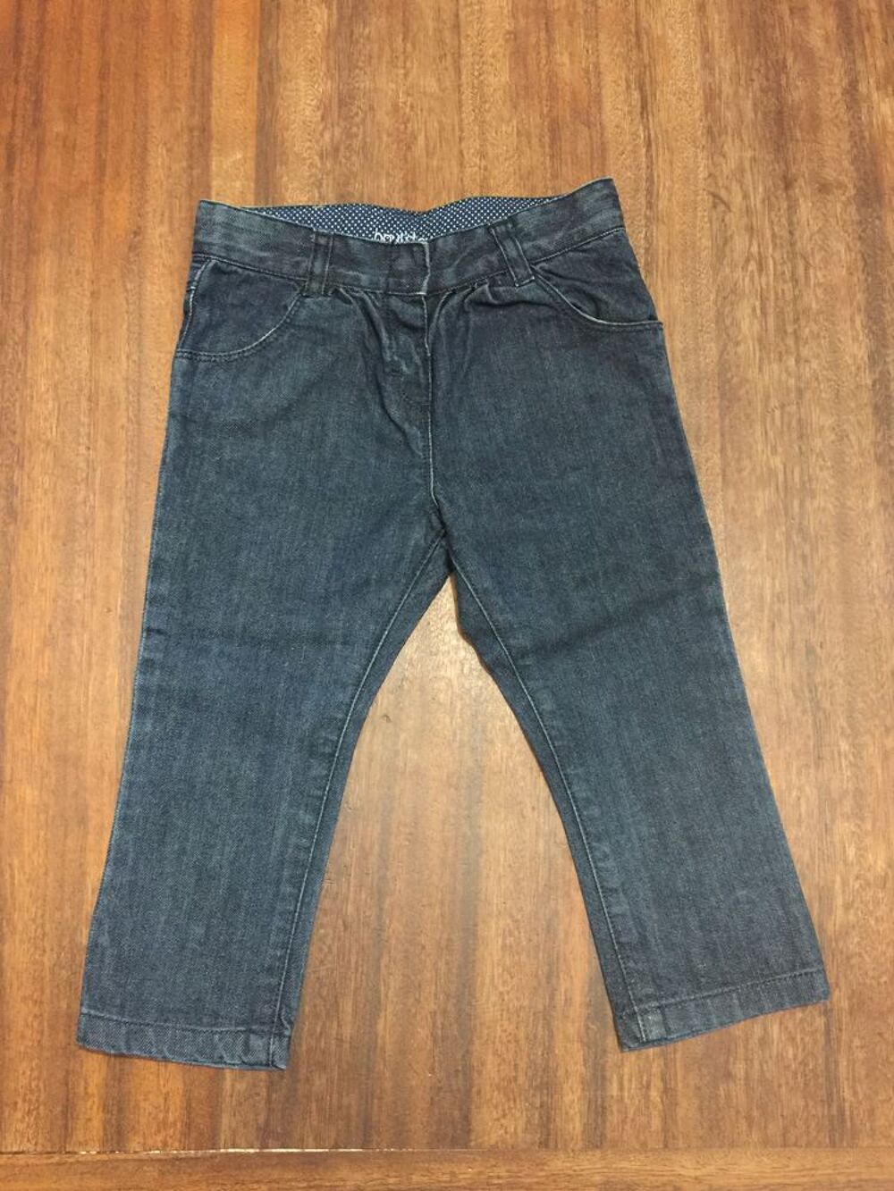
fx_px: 998
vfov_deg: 61.7
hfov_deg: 48.2
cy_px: 596
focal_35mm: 29
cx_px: 447
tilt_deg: -80.4
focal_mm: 4.15
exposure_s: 1/4
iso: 125
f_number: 2.2
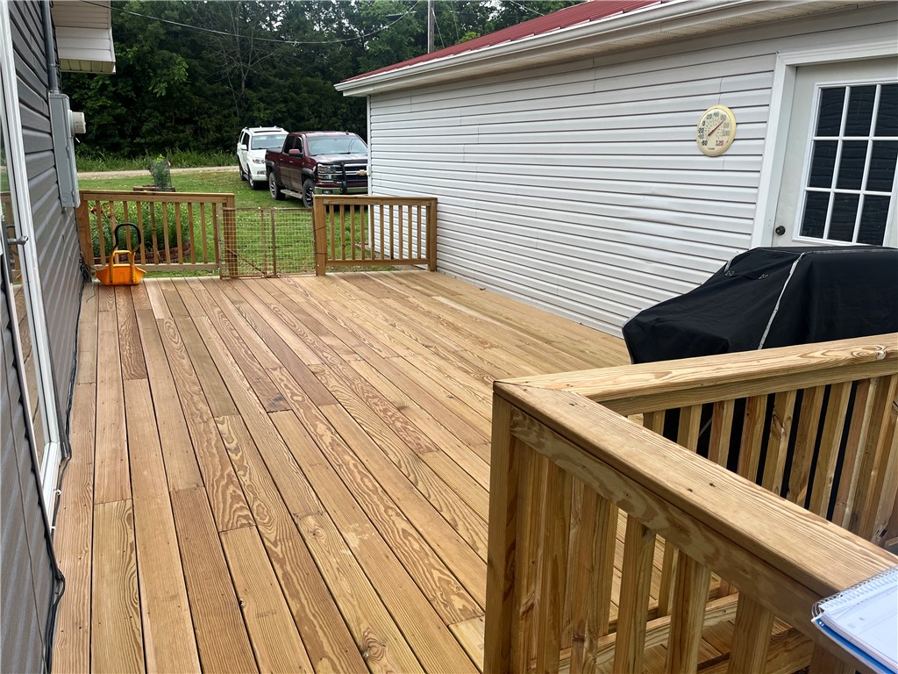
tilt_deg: -16.6
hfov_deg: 67.3
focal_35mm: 26
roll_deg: -0.3
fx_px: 674
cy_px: 337
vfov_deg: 53.1
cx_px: 449
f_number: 1.6
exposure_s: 1/1028
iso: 50
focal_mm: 5.1
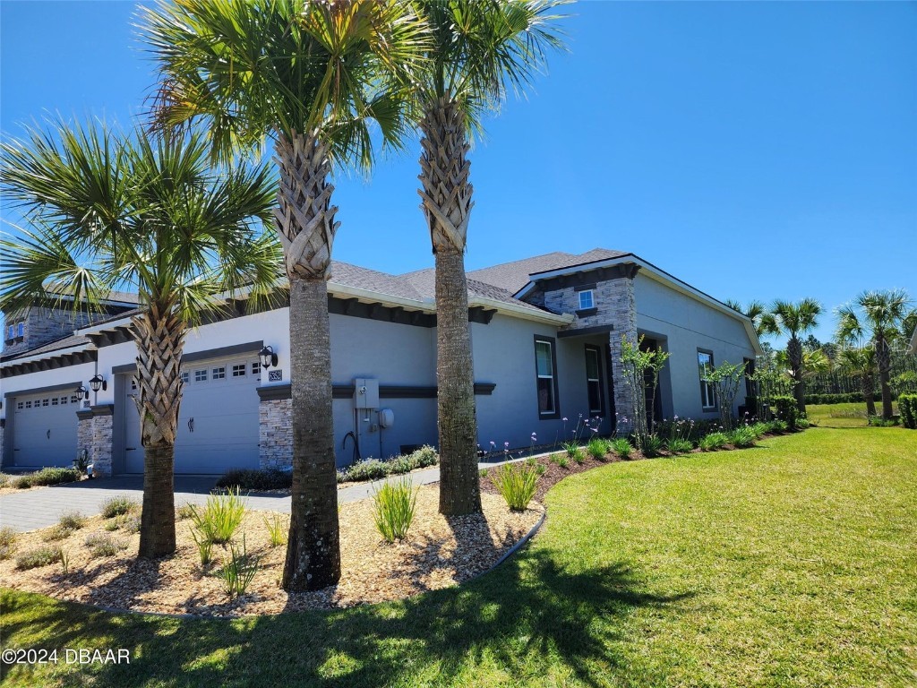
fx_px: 609
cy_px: 344
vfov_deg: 58.9
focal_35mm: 23
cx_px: 458
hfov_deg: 73.9
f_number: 1.8
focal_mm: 6.4
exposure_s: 1/775
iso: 12
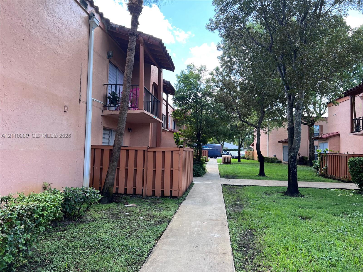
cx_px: 182
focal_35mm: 26
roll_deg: -1.3
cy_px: 136
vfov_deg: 53.1
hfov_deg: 67.3
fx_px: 273
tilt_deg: +4.6
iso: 50
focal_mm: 5.7
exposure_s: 1/383
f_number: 1.5
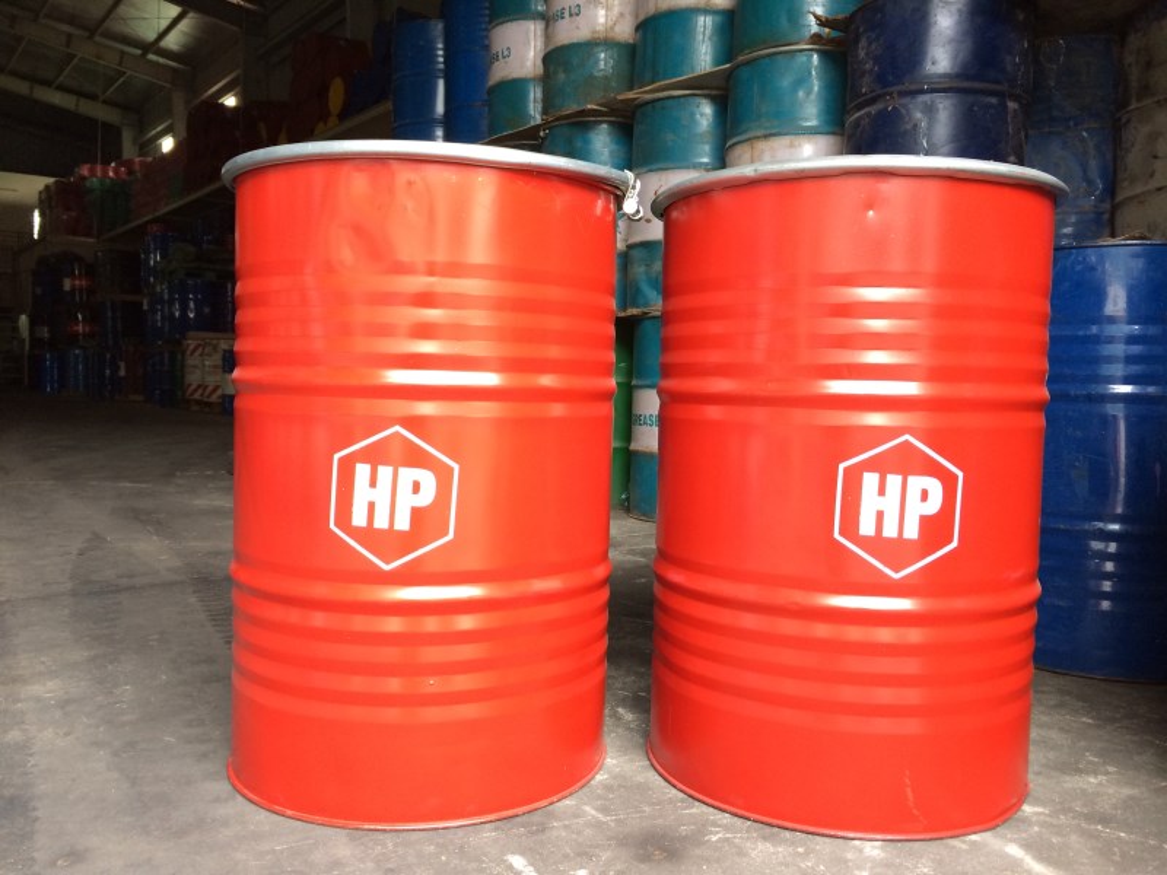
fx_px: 1011
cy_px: 438
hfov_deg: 60.0
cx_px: 584
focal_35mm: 30
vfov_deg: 46.8
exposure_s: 1/30
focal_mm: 4.12
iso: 50
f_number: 2.2
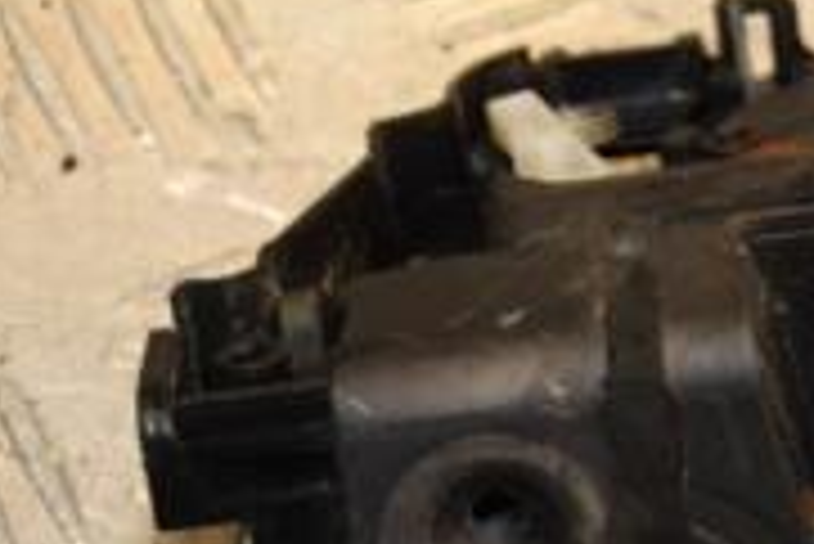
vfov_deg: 6.2
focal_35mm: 224
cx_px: 814
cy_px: 333
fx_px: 5061
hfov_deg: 9.1
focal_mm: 45
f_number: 5.6
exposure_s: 1/200
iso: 800
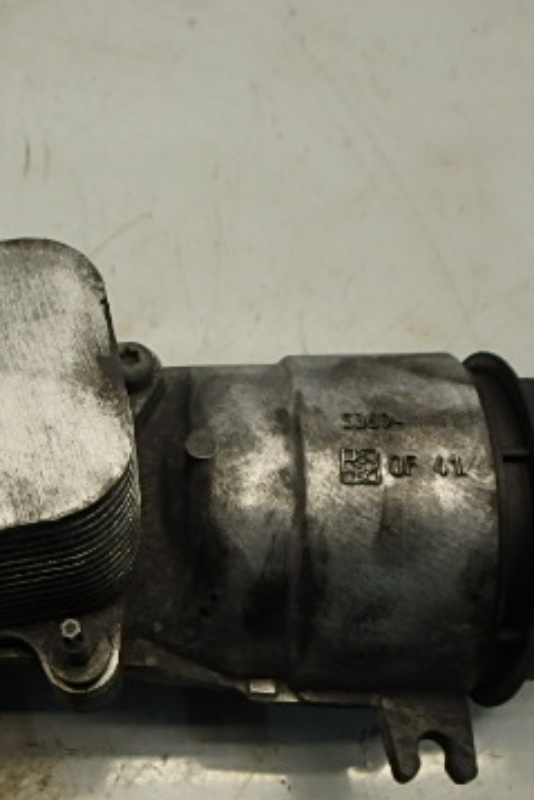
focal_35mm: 39
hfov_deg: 33.6
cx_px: 136
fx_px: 867
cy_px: 478
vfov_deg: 49.2
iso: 200
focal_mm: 3.7
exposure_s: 1/60
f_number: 3.5
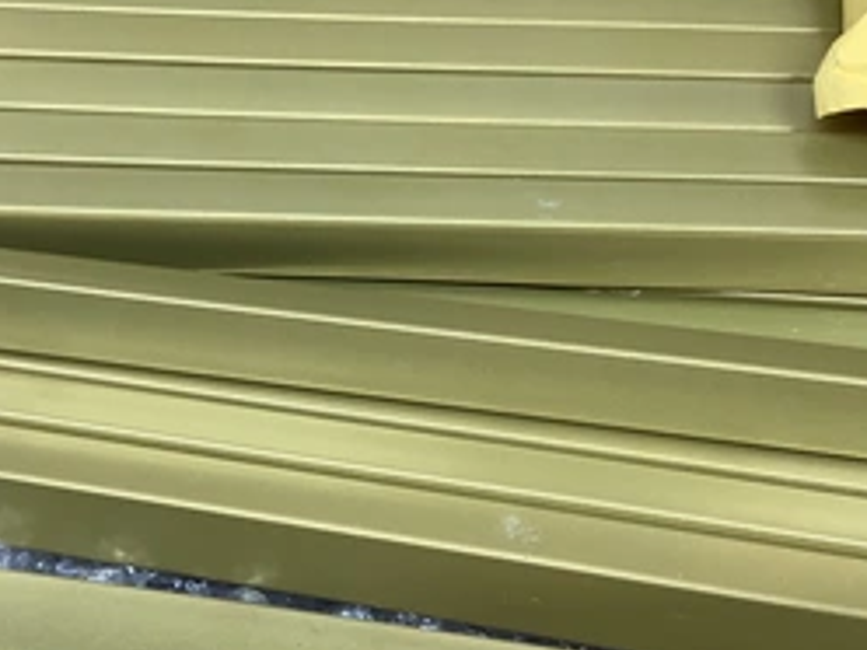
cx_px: 329
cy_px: 360
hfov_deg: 38.0
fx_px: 1252
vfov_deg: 29.1
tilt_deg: -54.0
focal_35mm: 50
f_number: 2.4
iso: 64
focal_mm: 3.3
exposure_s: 1/60
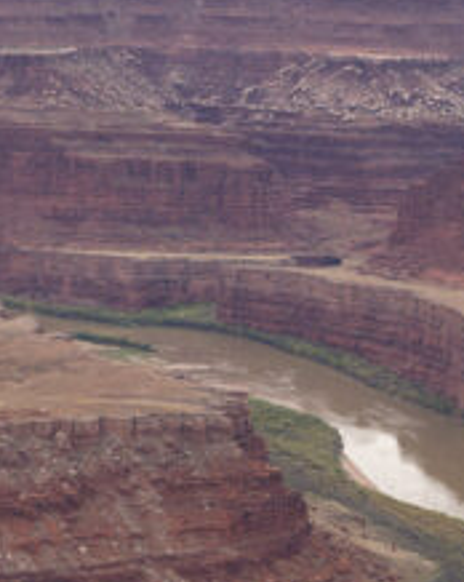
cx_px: 135
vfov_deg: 11.9
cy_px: 686
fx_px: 2733
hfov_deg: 9.7
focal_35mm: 159
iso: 200
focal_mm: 24
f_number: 5
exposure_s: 1/250
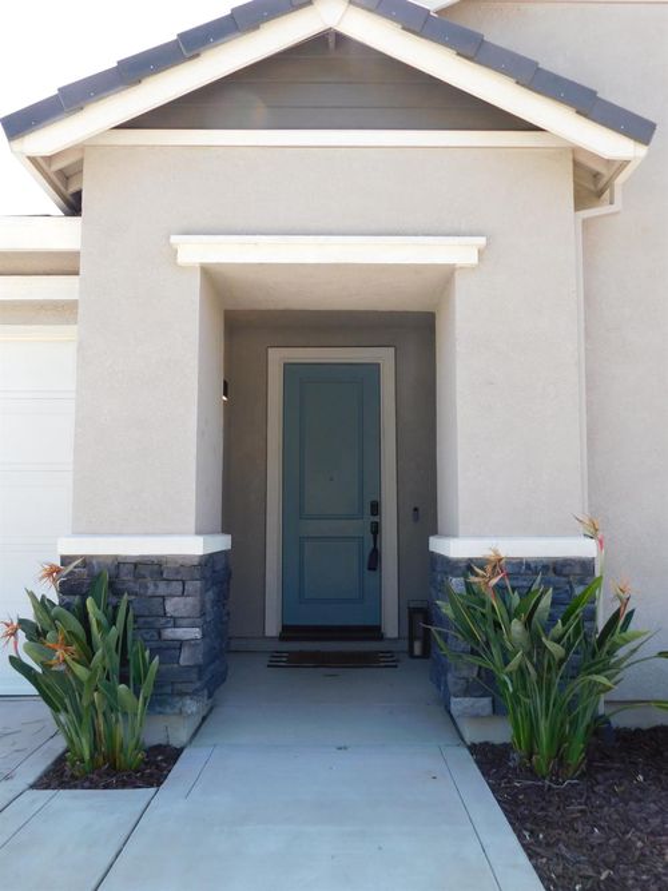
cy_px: 446
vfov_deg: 60.0
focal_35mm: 30
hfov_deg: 46.8
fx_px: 772
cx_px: 334
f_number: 3.2
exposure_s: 1/320
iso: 125
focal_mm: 5.3
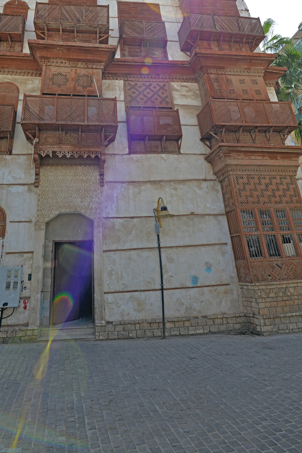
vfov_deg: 82.5
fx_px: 251
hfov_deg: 61.3
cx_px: 117
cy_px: 173
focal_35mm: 20
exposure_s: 1/250
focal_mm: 16
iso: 500
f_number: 10
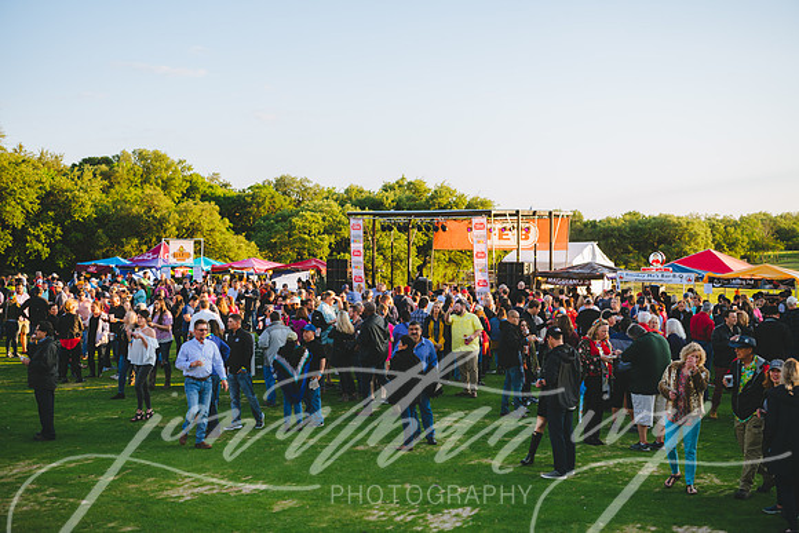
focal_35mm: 50
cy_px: 266
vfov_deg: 27.0
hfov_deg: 39.6
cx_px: 400
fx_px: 1110
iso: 64
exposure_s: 1/160
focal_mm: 50
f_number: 3.5
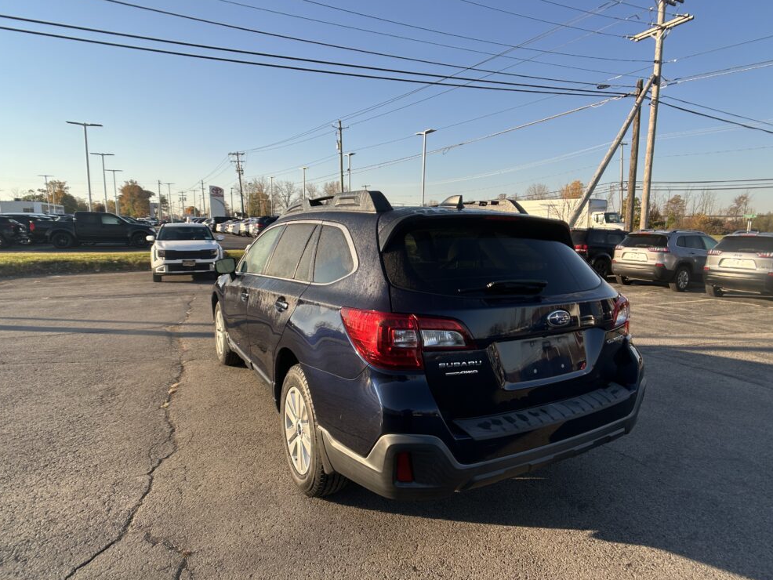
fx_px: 603
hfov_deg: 65.3
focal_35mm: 27
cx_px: 391
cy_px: 282
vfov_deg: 51.4
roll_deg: -1.9
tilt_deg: -7.4
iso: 50
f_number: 1.5
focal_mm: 5.7
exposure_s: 1/1901
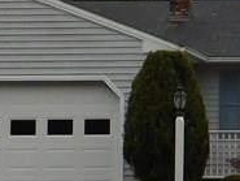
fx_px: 1381
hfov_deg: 9.7
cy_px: -76
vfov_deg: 7.4
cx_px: 313
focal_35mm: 199
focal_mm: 6.3
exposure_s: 1/160
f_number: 3.5
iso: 125
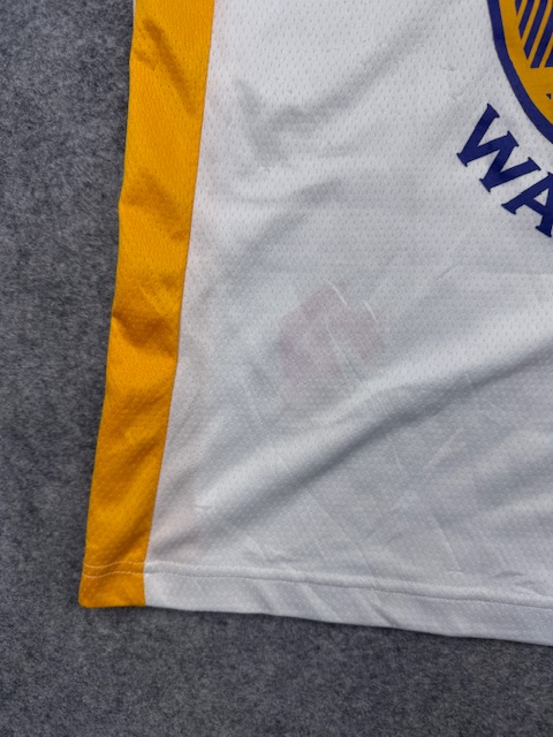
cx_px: 276
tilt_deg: -68.3
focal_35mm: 24
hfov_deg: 56.8
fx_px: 511
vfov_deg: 71.6
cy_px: 368
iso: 80
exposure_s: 1/459
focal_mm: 6.76
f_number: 1.78
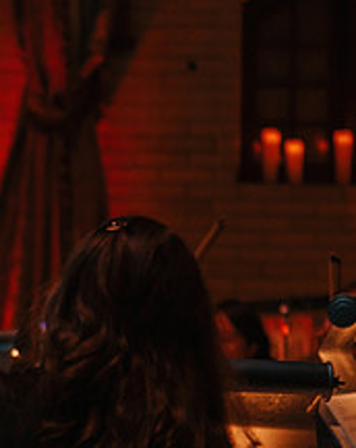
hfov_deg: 8.2
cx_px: -211
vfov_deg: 10.5
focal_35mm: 183
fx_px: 2417
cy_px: 383
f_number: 2.8
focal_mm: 70
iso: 1000
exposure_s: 1/160
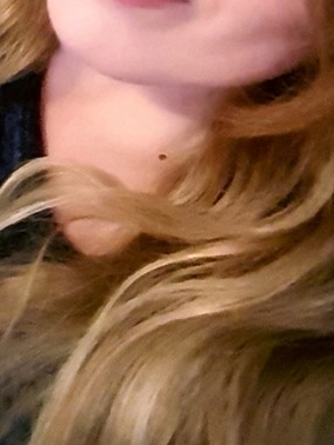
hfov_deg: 29.1
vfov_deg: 36.4
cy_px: 67
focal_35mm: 50
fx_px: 643
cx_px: 170
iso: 1000
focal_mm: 2.1
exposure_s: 1/25
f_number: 1.7
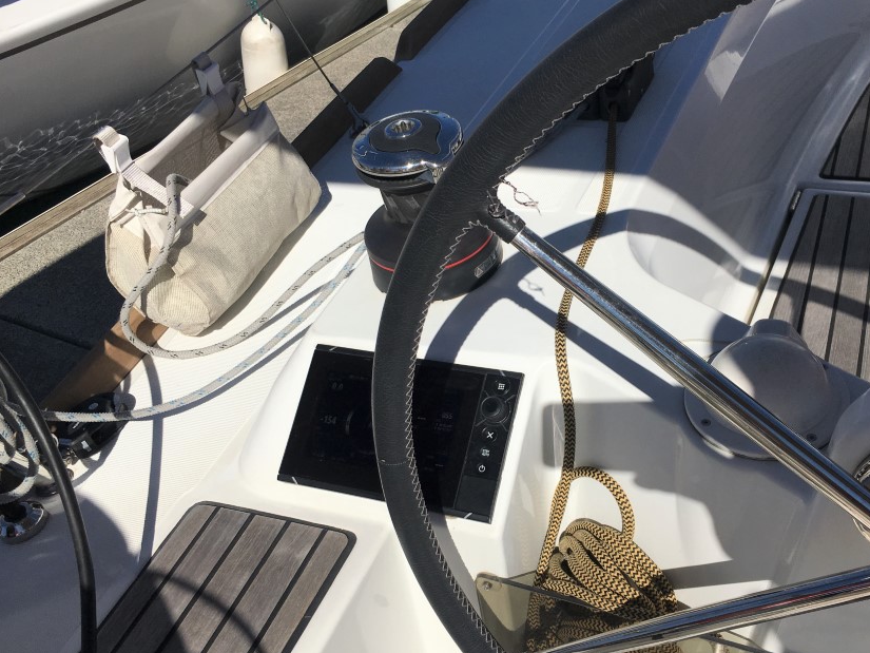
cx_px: 504
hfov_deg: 51.1
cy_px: 354
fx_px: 905
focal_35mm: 36
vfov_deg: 39.6
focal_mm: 4.15
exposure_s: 1/4808
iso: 25
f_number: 2.2
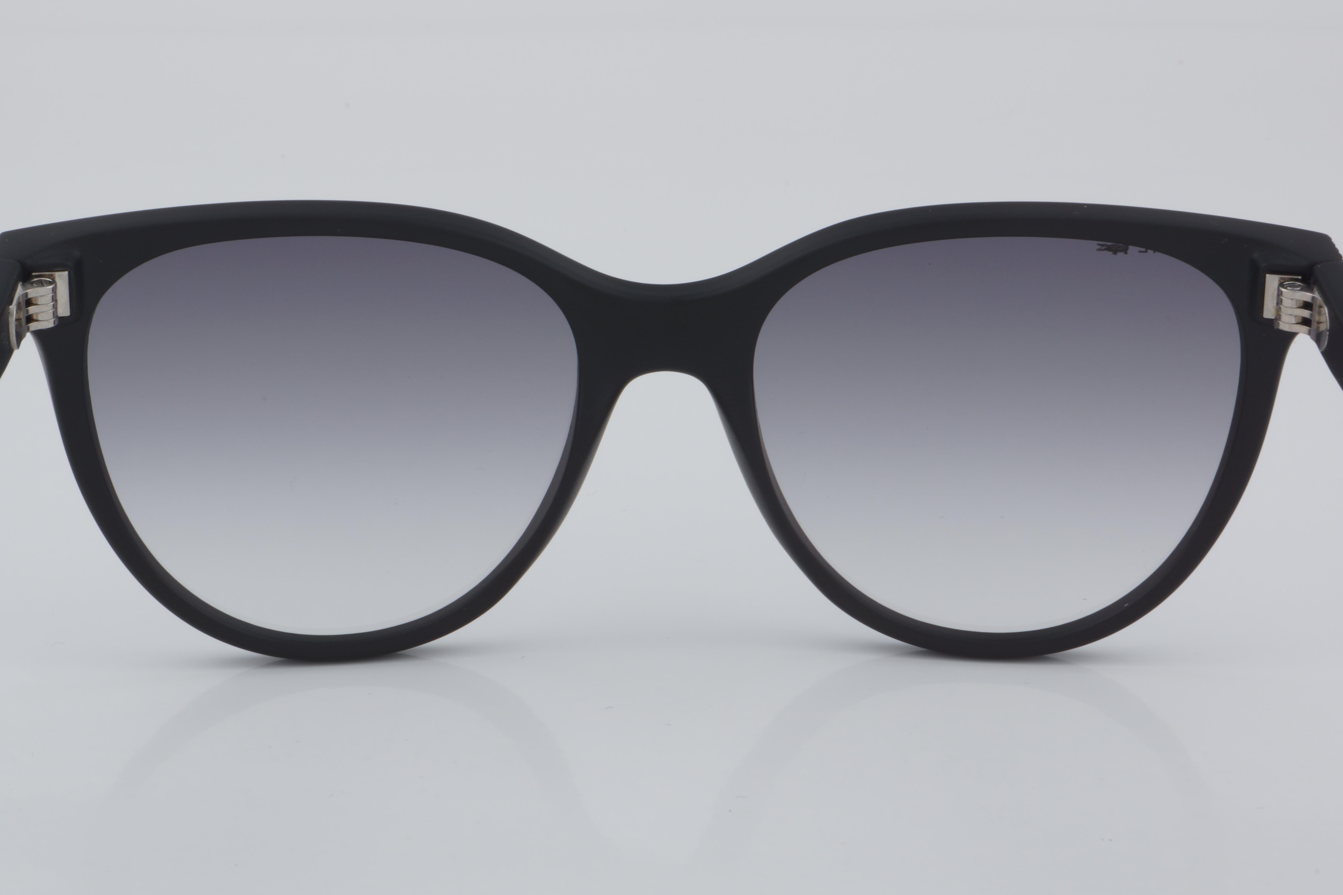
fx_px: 3077
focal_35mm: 82
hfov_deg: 24.6
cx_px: 672
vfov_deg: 16.6
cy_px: 448
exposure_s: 1/4
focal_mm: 55
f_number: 32
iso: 100
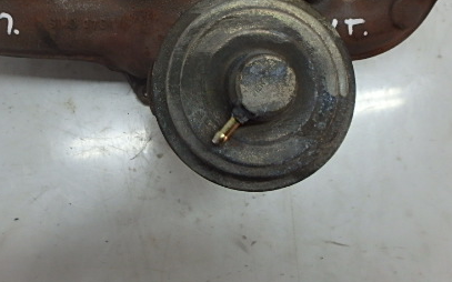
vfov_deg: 35.4
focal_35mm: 35
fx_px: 431
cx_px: 171
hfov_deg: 54.7
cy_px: 67
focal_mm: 3.7
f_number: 3.5
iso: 200
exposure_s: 1/50
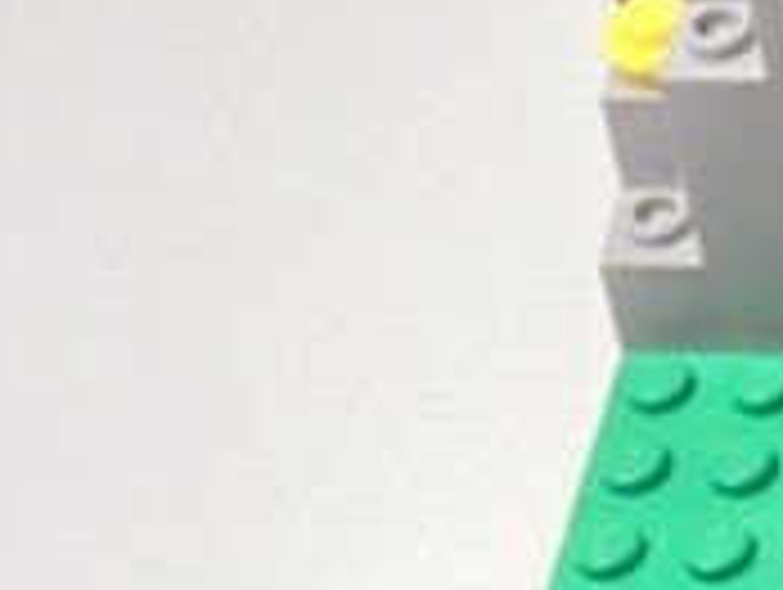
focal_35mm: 191
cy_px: -263
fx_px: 4326
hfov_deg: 9.5
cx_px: 1724
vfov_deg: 7.7
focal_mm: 6.61
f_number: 3.9
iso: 125
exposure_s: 1/30
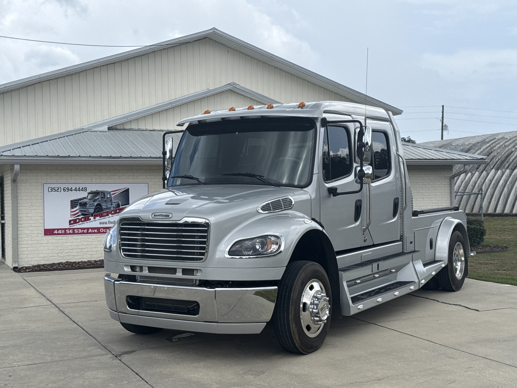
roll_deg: +0.6
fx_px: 717
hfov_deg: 39.7
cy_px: 194
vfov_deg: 30.3
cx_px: 258
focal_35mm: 48
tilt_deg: +1.4
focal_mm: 6.76
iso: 64
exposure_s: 1/3096
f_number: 1.78
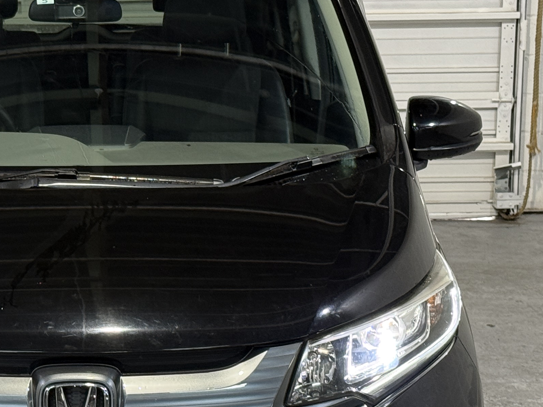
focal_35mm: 121
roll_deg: -0.2
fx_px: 1898
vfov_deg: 12.2
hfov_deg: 16.1
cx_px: 67
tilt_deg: -10.4
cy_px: 256
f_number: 1.78
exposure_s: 1/60
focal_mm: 6.76
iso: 160
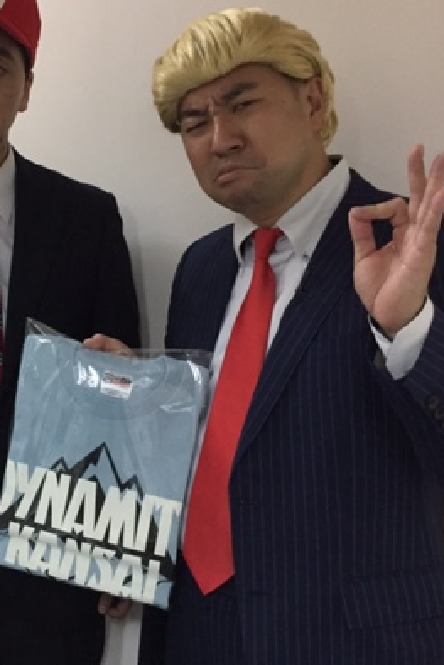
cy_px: 312
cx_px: 7
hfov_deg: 26.2
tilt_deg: -6.8
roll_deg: +0.3
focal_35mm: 49
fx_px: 906
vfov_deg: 40.3
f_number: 2.2
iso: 200
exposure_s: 1/30
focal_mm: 4.15
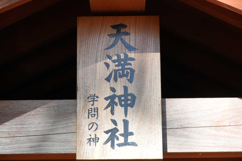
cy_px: 80
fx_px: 695
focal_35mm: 104
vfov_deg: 13.2
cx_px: 121
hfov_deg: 19.7
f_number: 5.6
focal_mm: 69
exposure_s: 1/125
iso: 160
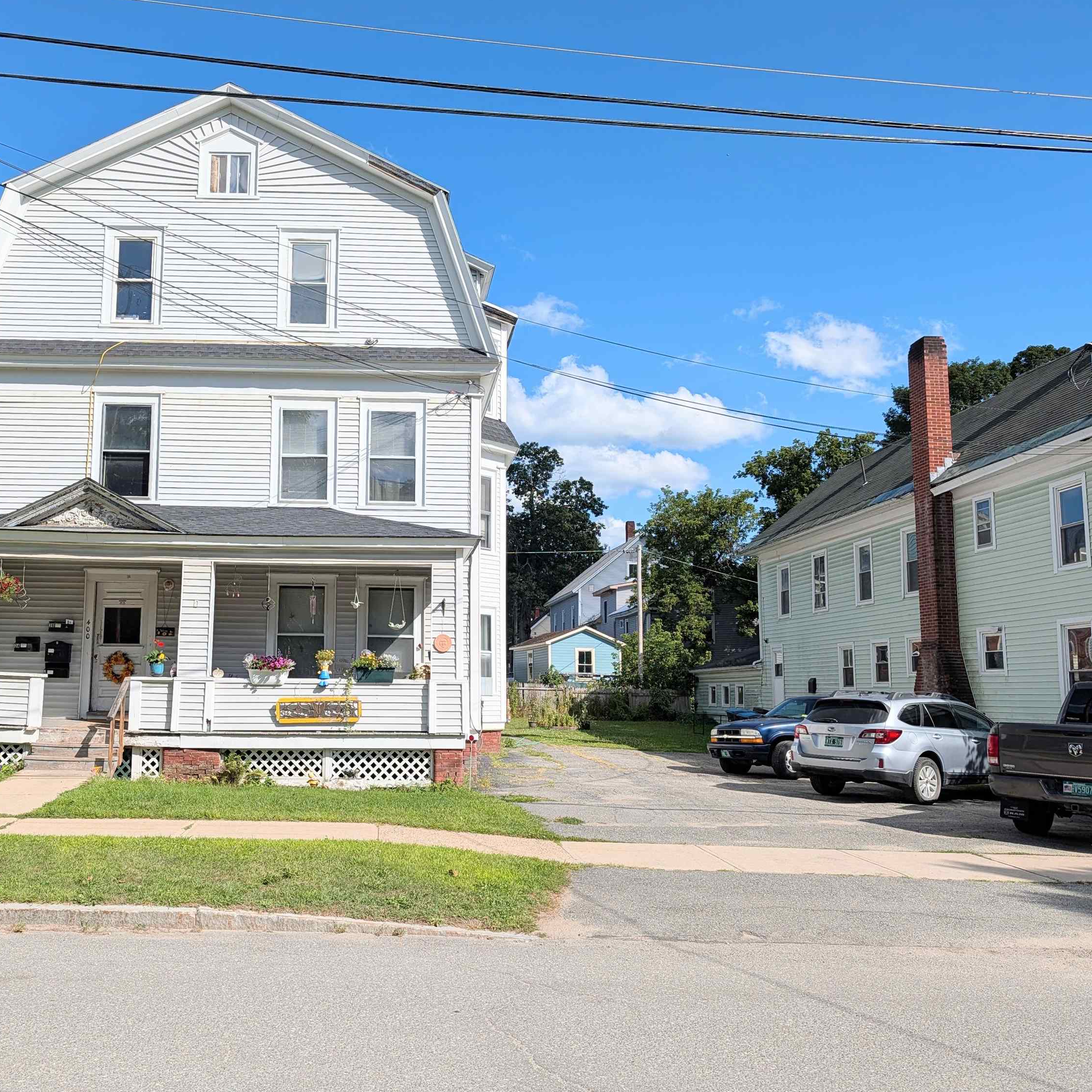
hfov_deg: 54.7
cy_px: 558
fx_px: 1035
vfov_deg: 55.6
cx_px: 381
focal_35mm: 29
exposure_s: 1/2132
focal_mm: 6.9
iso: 21
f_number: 1.68
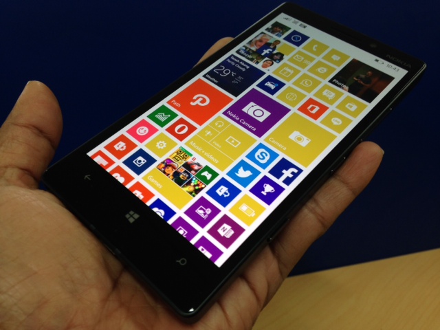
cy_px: 165
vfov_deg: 42.9
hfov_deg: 55.4
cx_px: 220
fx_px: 419
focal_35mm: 33
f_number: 2.4
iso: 50
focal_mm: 4.12
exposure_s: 1/30
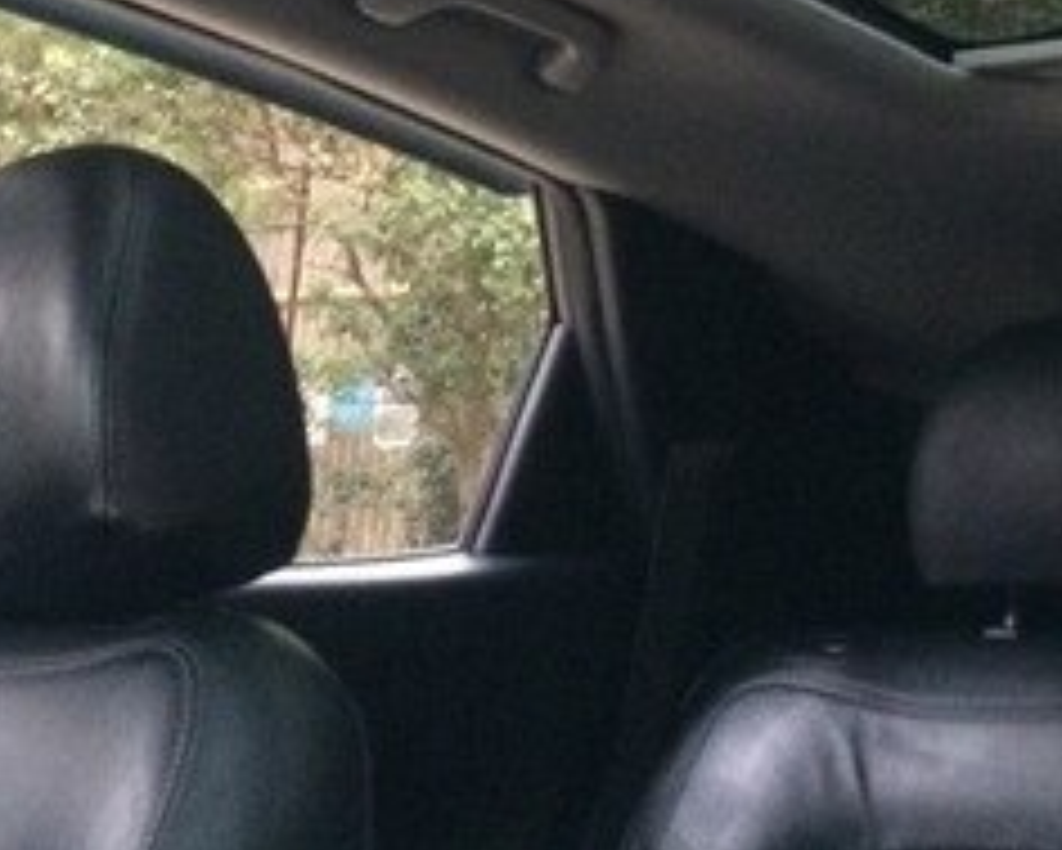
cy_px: -254
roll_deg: -4.4
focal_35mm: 79
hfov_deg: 24.1
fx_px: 2484
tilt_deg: +20.7
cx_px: 639
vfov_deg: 18.1
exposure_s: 1/25
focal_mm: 4.15
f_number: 2.2
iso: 320
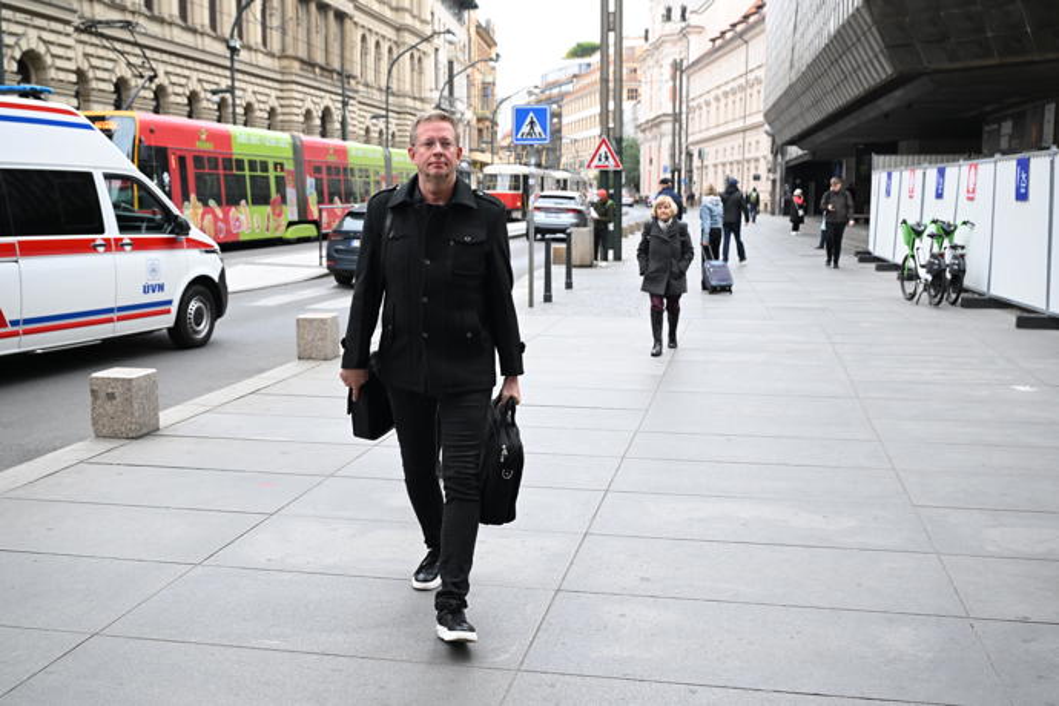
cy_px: 353
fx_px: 1118
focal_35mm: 38
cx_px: 530
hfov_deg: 50.7
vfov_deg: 35.1
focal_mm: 38
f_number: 4.5
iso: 1600
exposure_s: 1/640
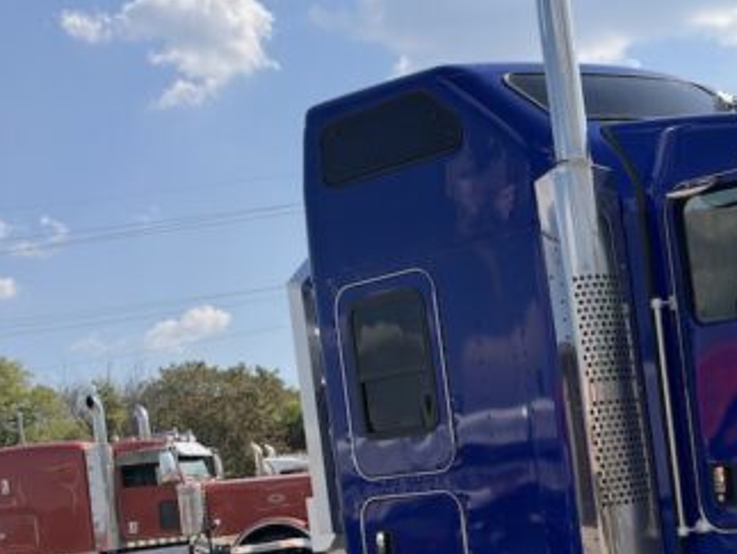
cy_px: 474
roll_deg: +7.2
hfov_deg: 30.6
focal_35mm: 57
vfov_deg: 25.1
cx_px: 783
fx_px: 1215
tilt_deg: +2.5
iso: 80
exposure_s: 1/3891
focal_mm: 6.93
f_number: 1.8
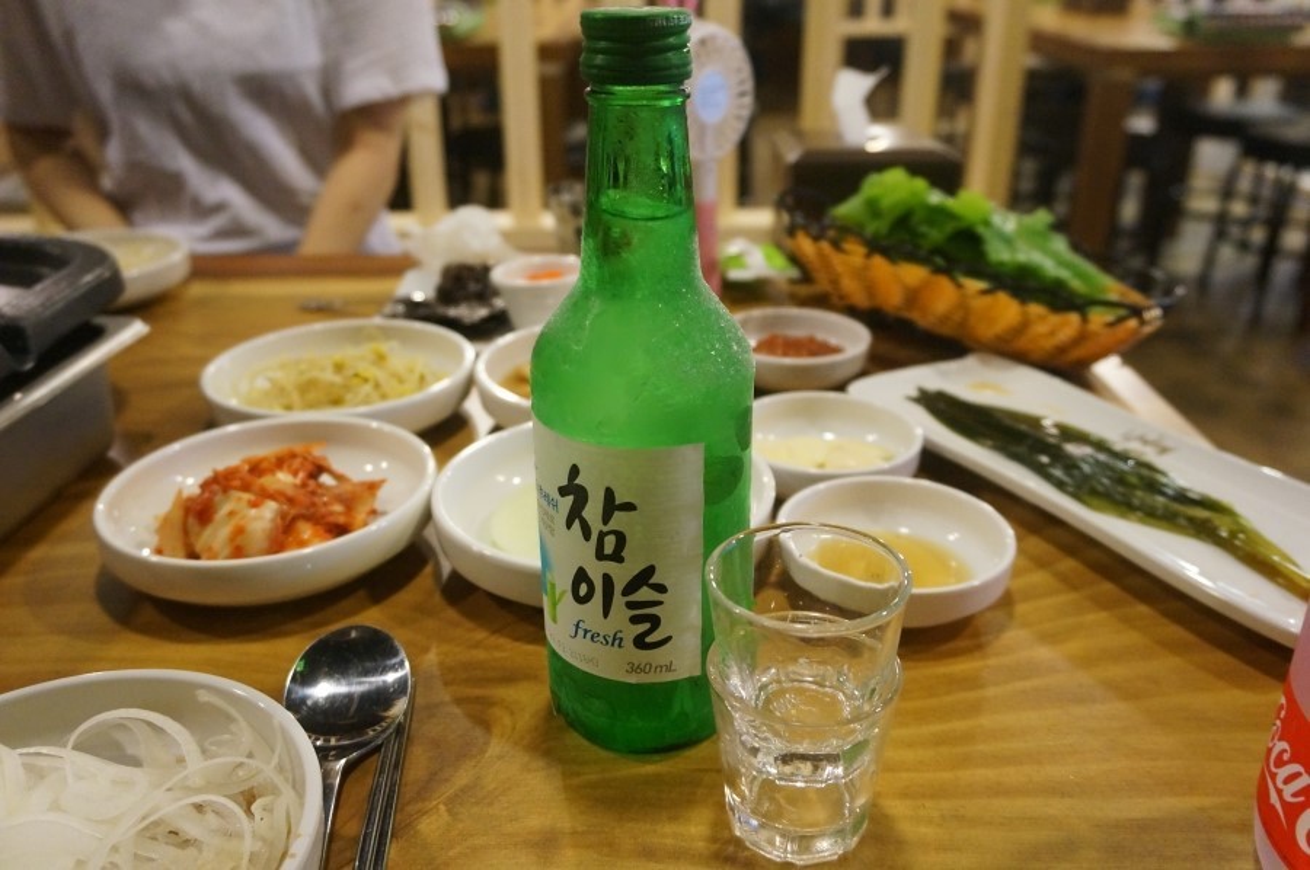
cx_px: 655
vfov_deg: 43.5
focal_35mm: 30
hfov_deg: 62.0
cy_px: 435
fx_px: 1090
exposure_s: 1/60
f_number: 4
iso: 3200
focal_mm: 20
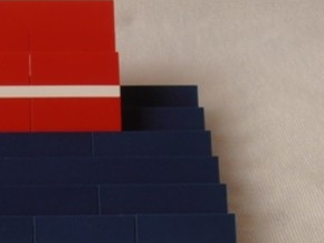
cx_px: 101
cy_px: 307
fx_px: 1075
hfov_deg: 17.1
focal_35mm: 115
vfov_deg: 12.5
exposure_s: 1/40
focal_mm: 6.61
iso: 80
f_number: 3.9
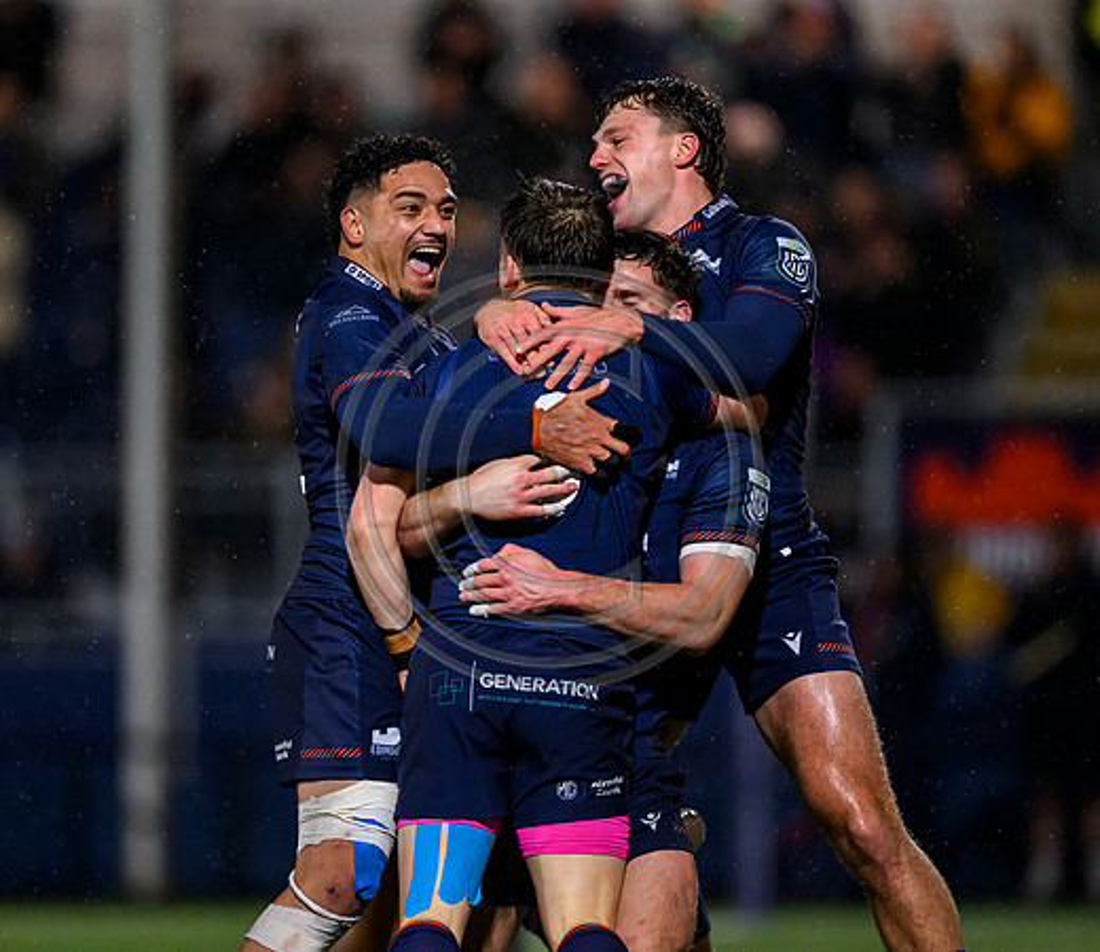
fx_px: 16395
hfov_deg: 3.8
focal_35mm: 488
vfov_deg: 3.3
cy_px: 479
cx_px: 453
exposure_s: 1/2000
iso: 8000
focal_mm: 400
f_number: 3.2
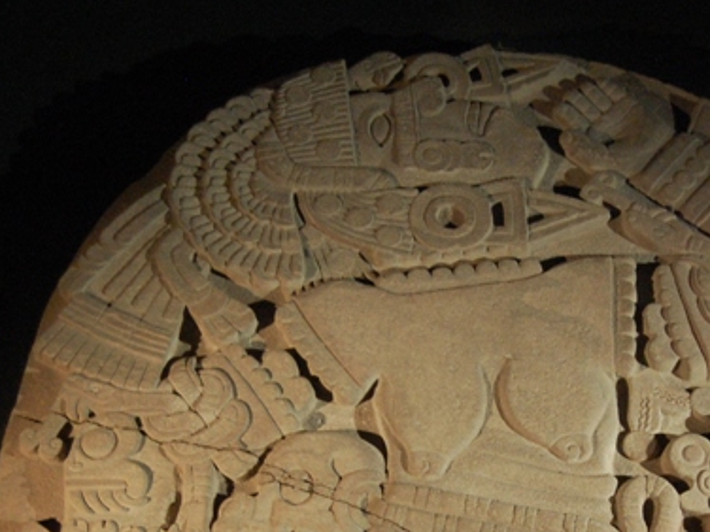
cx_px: 491
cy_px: 504
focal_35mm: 90
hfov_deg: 21.7
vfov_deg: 16.2
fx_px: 1846
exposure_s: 1/8
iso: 1000
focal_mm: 26
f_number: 4
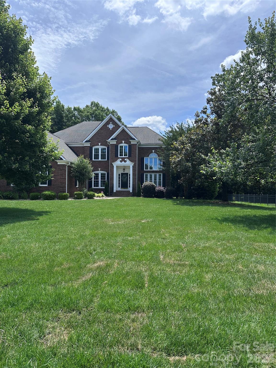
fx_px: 255
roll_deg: -1.1
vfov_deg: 71.6
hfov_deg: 56.8
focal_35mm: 24
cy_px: 184
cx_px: 138
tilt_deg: +2.6
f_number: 1.78
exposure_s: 1/5263
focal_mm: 6.86
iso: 80
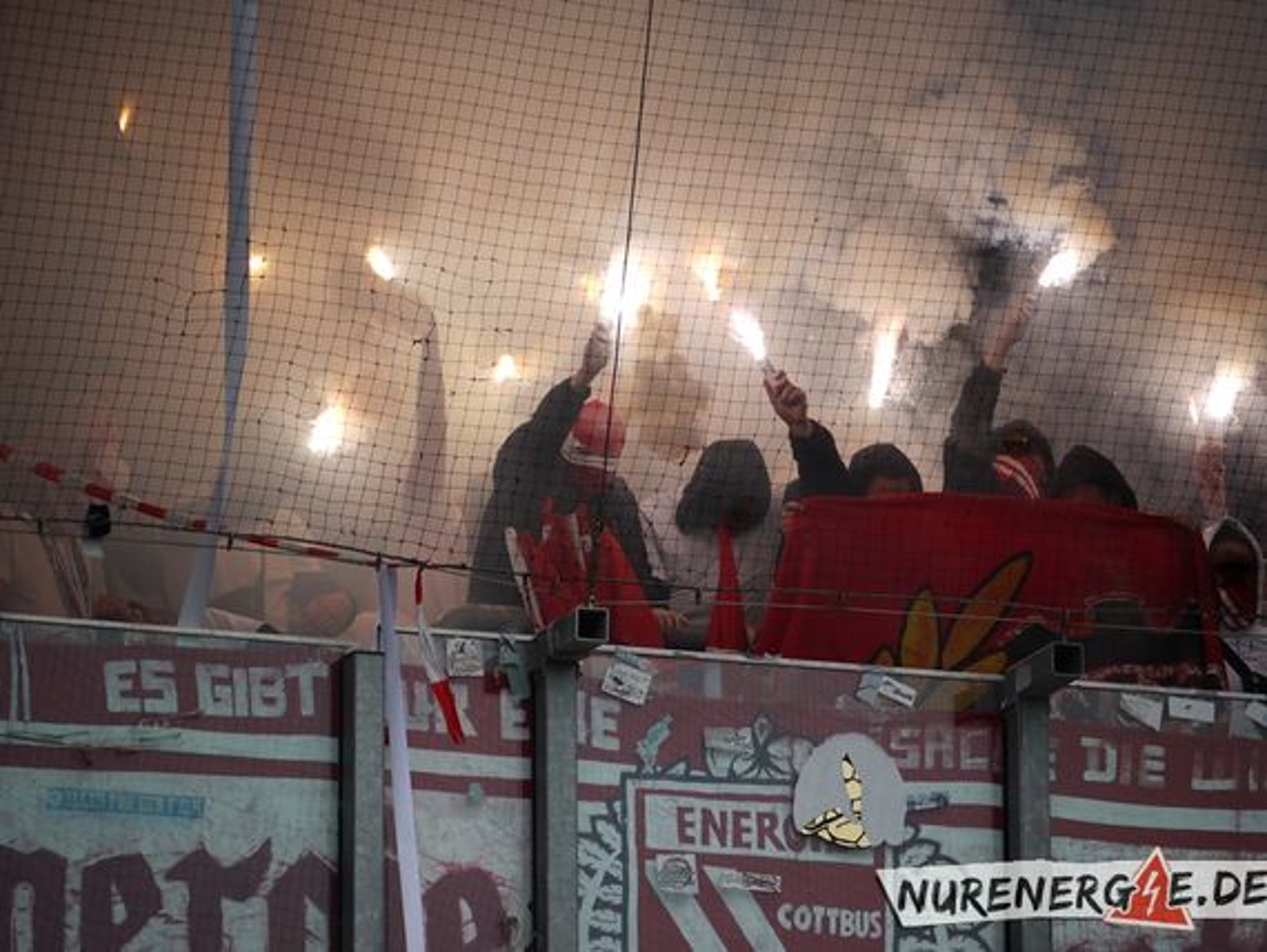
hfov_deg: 6.7
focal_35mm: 294
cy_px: 476
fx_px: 10765
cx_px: 634
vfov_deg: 5.1
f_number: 5.2
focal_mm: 147
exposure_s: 1/400
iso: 100
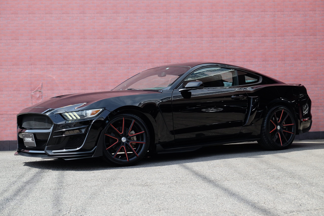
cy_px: 108
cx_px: 162
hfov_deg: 30.1
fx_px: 603
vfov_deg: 20.3
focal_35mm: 67
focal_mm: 44.4
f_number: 5.6
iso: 400
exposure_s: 1/420
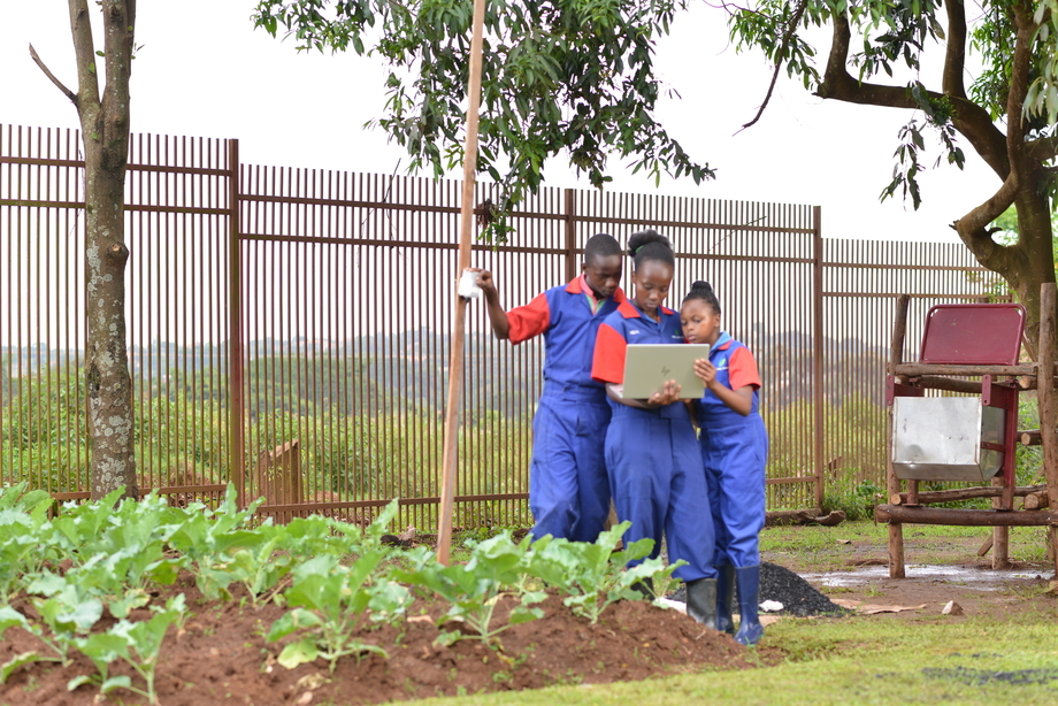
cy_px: 353
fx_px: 2499
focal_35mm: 85
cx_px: 529
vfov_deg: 16.1
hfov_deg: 23.9
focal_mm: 85
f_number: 3.5
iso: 125
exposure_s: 1/125
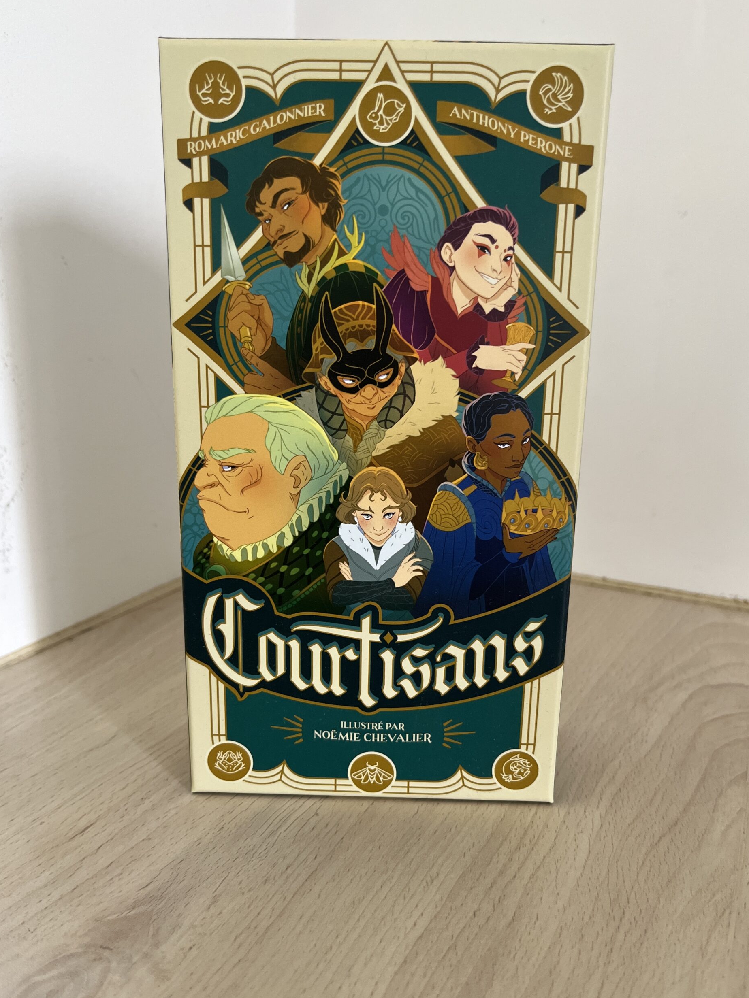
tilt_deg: -15.4
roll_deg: -2.7
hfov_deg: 51.4
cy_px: 503
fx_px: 779
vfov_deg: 65.3
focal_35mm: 27
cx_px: 374
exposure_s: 1/60
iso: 160
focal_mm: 5.1
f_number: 1.6
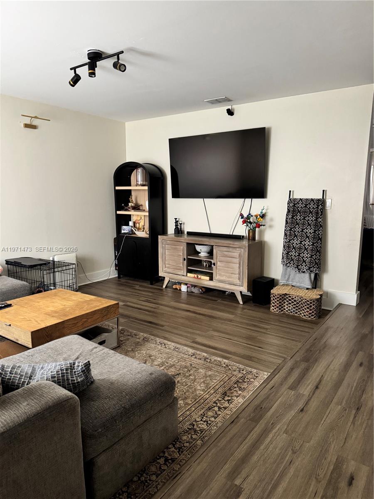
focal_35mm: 24
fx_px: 346
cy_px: 250
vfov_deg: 71.6
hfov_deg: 56.8
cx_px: 187
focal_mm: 6.76
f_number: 1.78
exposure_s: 1/40
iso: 640
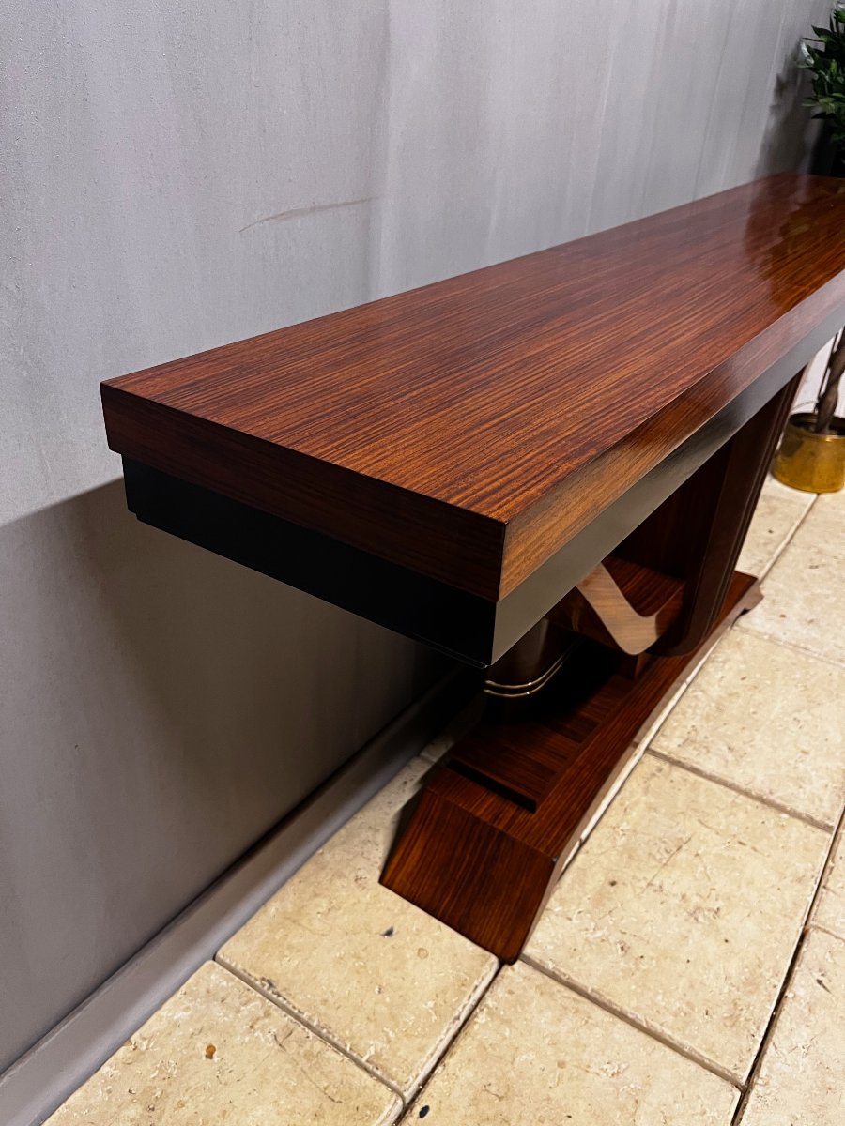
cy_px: 563
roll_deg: -1.6
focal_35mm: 26
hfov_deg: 53.1
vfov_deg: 67.3
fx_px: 846
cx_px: 422
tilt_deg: -31.9
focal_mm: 5.1
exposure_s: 1/50
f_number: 1.6
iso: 320
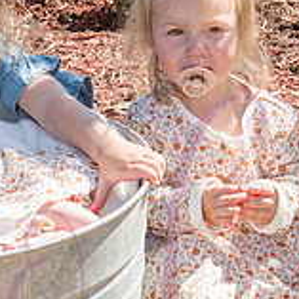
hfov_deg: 10.7
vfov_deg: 10.7
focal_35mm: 163
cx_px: 110
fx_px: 1593
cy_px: 134
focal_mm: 52
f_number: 11
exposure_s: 1/320
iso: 400
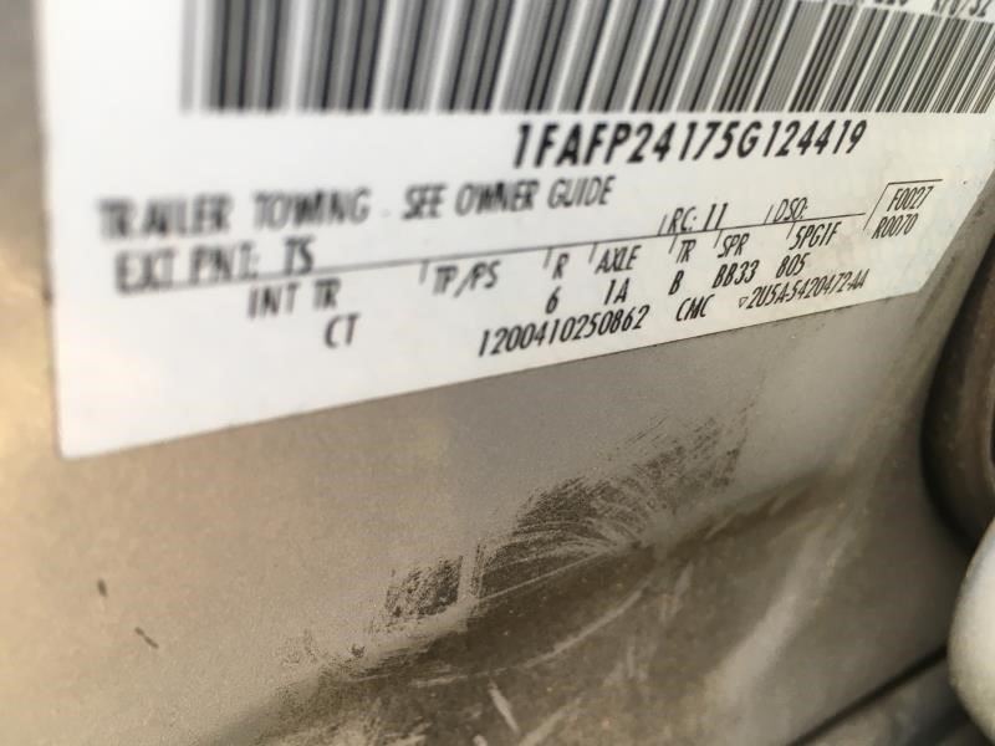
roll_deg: -5.4
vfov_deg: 48.2
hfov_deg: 61.7
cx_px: 498
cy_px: 373
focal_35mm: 29
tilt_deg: -22.5
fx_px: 834
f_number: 2.2
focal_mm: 4.15
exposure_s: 1/30
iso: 50
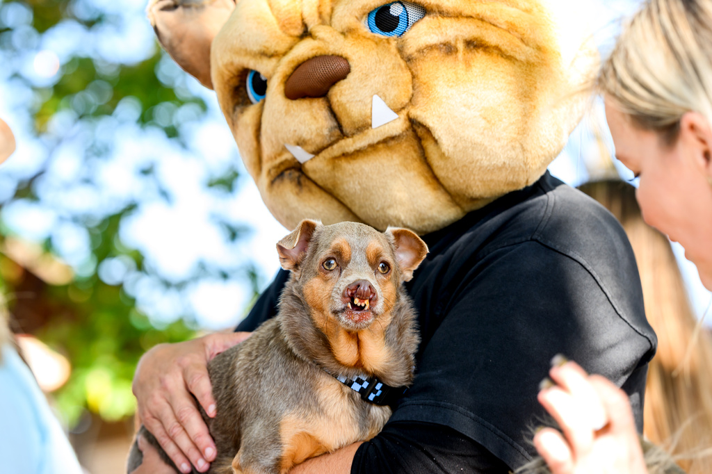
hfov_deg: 15.2
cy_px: 237
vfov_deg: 10.2
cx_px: 356
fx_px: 2669
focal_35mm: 135
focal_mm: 135
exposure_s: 1/250
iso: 400
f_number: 4.8
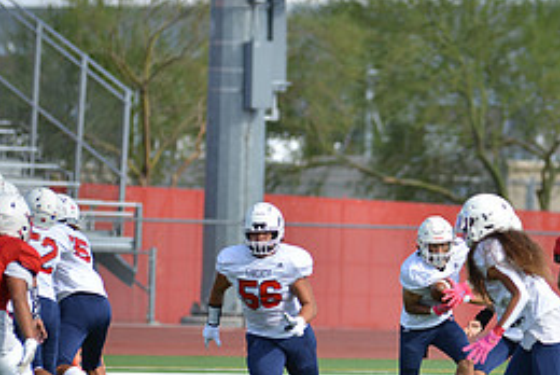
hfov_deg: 4.6
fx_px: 6945
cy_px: 292
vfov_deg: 3.1
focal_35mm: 446
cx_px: 478
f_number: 2.8
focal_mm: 200
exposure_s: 1/1600
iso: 110
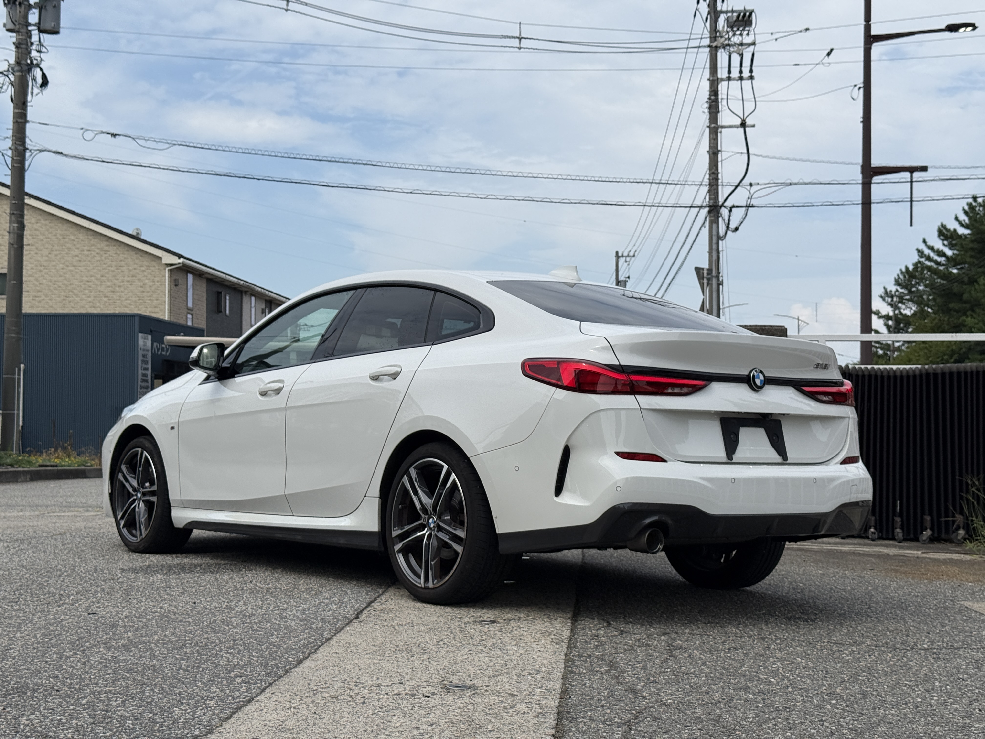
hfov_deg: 39.7
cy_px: 370
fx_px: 1366
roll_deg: -0.5
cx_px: 492
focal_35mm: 48
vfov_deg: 30.3
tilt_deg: +2.5
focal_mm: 6.76
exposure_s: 1/6536
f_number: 1.78
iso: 64
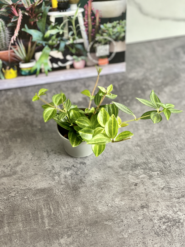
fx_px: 456
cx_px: 92
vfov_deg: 30.3
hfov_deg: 22.9
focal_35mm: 64
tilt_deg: -48.7
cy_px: 124
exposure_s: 1/33
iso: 250
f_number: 2.2
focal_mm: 7.5
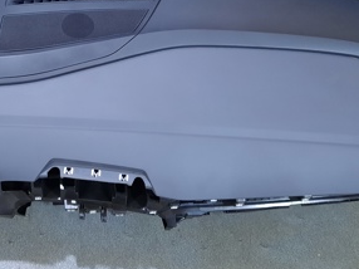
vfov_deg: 25.6
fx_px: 580
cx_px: 88
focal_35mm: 56
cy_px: 55
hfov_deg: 33.7
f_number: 2
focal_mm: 4.6
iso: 640
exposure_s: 1/25
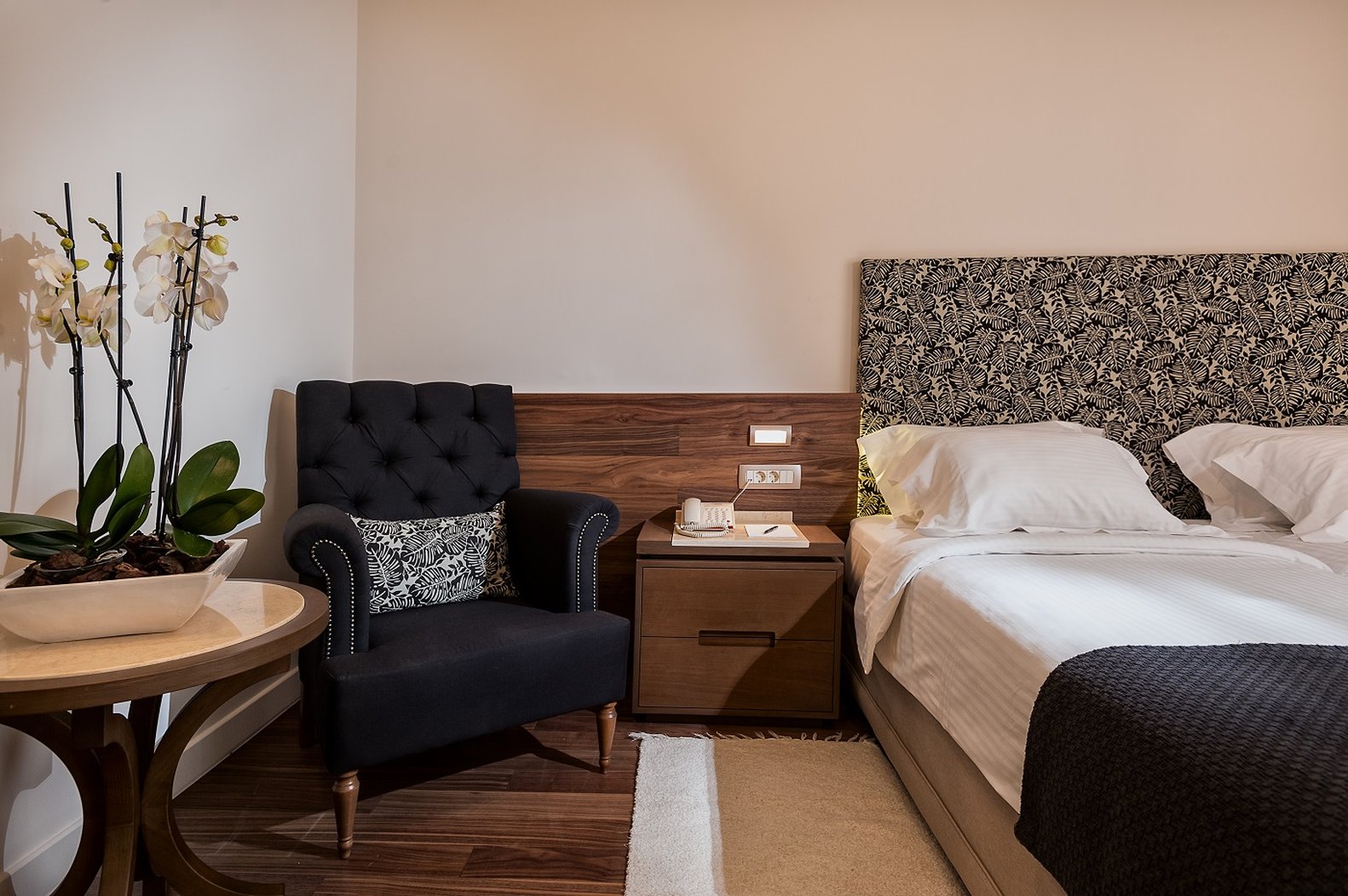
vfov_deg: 61.8
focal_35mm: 20
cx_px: 674
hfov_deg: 84.0
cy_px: 448
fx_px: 748
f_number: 8
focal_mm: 20
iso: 200
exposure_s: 1/13
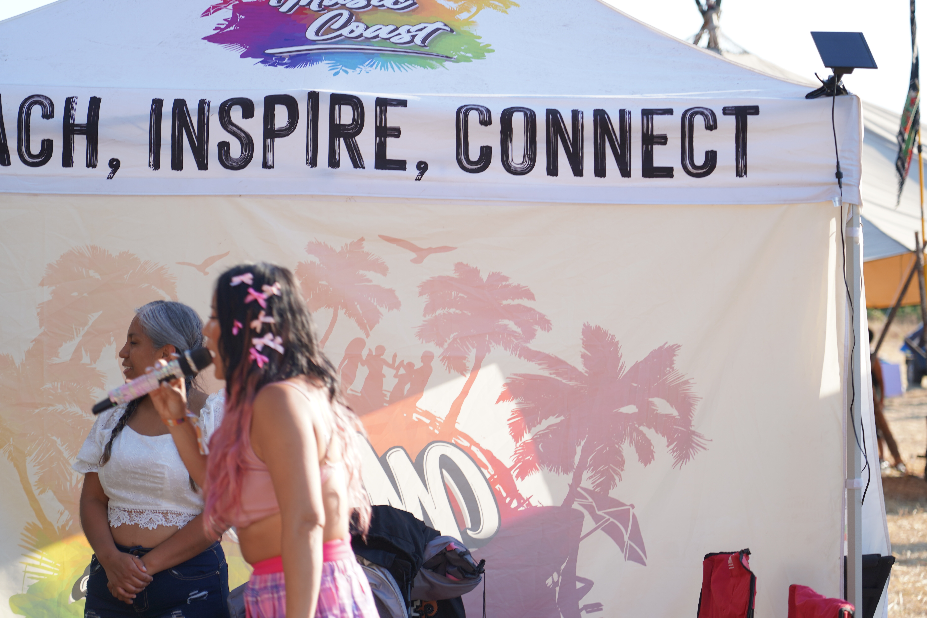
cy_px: 309
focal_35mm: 105
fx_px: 2704
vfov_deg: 13.0
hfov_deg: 19.5
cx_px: 464
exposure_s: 1/200
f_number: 4
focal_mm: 105
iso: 100
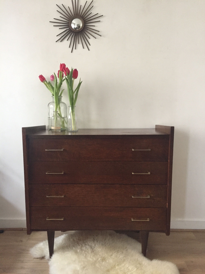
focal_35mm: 29
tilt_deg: -8.3
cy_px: 137
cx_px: 102
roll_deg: +0.8
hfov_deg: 48.2
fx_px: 229
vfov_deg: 61.7
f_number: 2.2
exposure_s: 1/20
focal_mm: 4.15
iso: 250
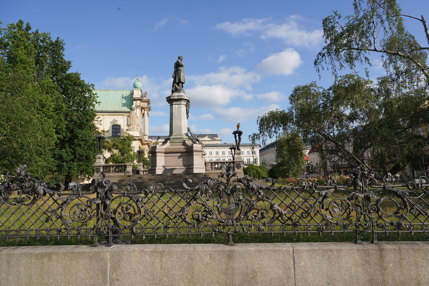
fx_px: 286
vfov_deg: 53.1
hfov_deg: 73.7
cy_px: 143
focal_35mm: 24
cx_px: 214
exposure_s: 1/100
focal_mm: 24
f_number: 14
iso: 100
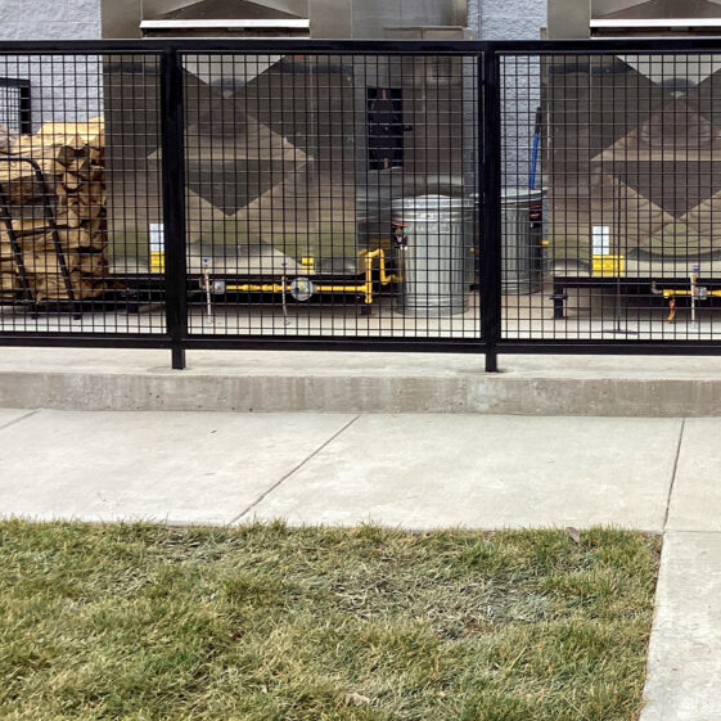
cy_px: 274
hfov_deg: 32.5
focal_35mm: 50
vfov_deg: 33.9
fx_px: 1178
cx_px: 639
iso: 25
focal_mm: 3.3
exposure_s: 1/242
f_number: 2.4
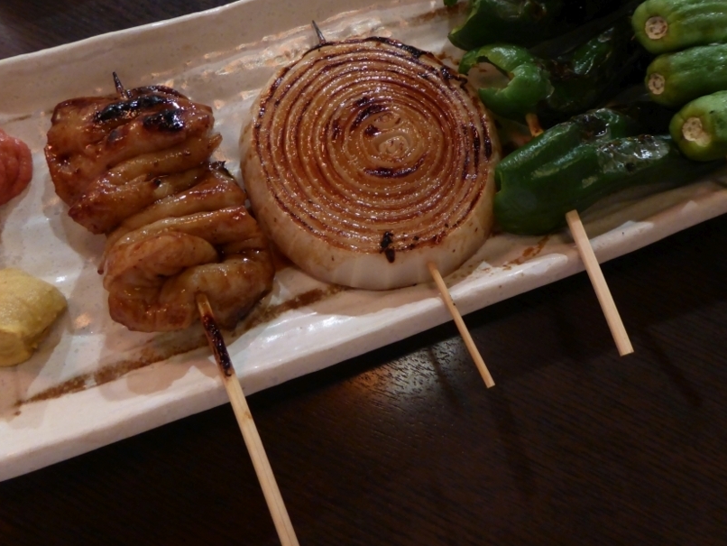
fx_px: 651
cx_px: 369
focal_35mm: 31
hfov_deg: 58.3
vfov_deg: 45.2
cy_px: 216
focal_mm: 4.3
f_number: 3.3
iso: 400
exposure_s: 1/6
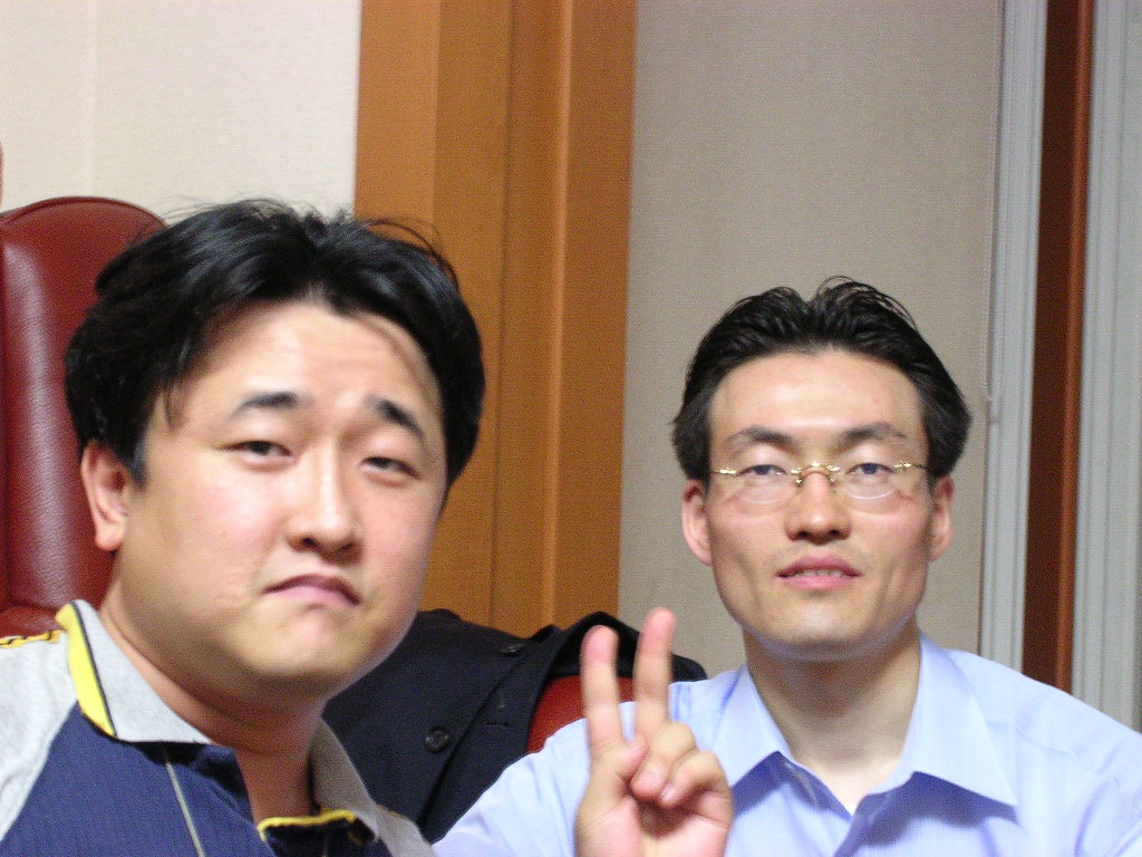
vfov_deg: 12.9
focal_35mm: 115
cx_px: 571
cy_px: 428
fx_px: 3794
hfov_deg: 17.1
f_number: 4.9
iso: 400
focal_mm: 17.4
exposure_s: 1/1.8
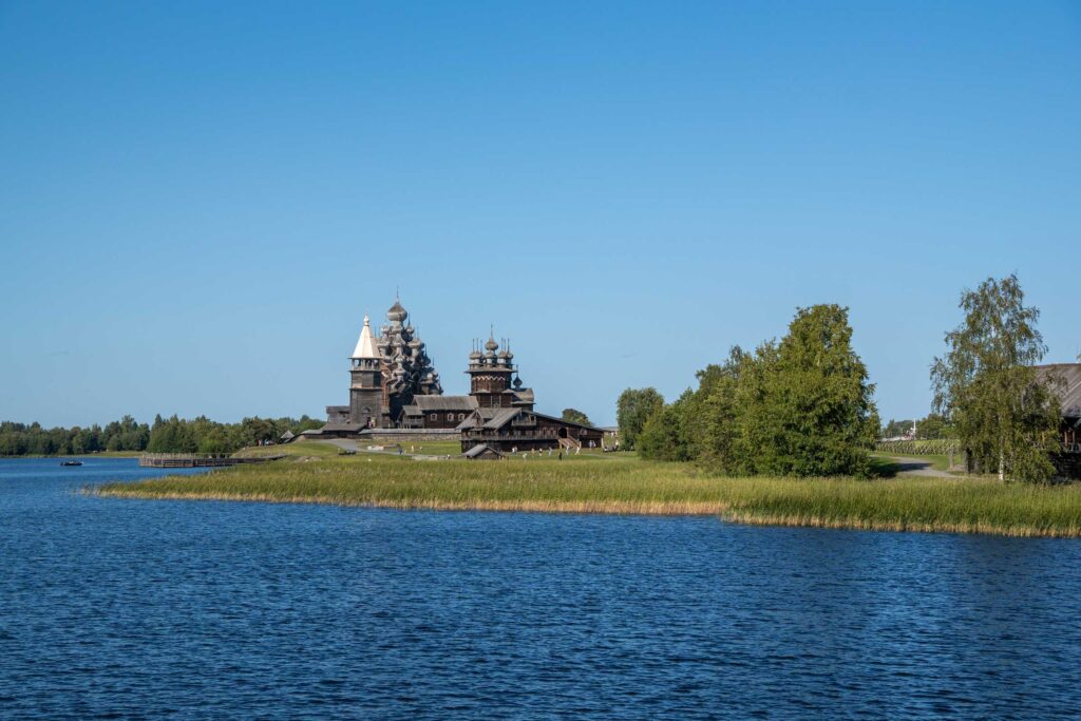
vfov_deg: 20.2
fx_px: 2027
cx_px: 540
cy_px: 360
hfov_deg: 29.9
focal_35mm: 68
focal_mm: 45
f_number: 5.6
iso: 250
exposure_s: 1/2500
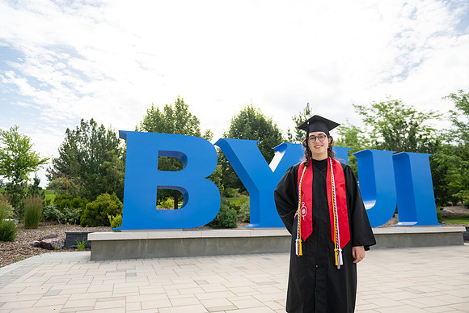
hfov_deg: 73.7
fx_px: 313
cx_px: 234
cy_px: 156
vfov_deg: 53.2
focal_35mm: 24
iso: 100
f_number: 2.8
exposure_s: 1/1250
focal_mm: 24
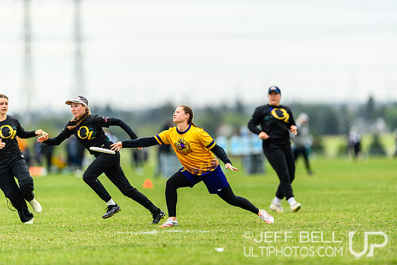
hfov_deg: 5.2
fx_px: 4412
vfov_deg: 3.4
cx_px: 198
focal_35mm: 400
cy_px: 132
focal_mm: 400
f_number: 3.2
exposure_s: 1/1250
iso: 250
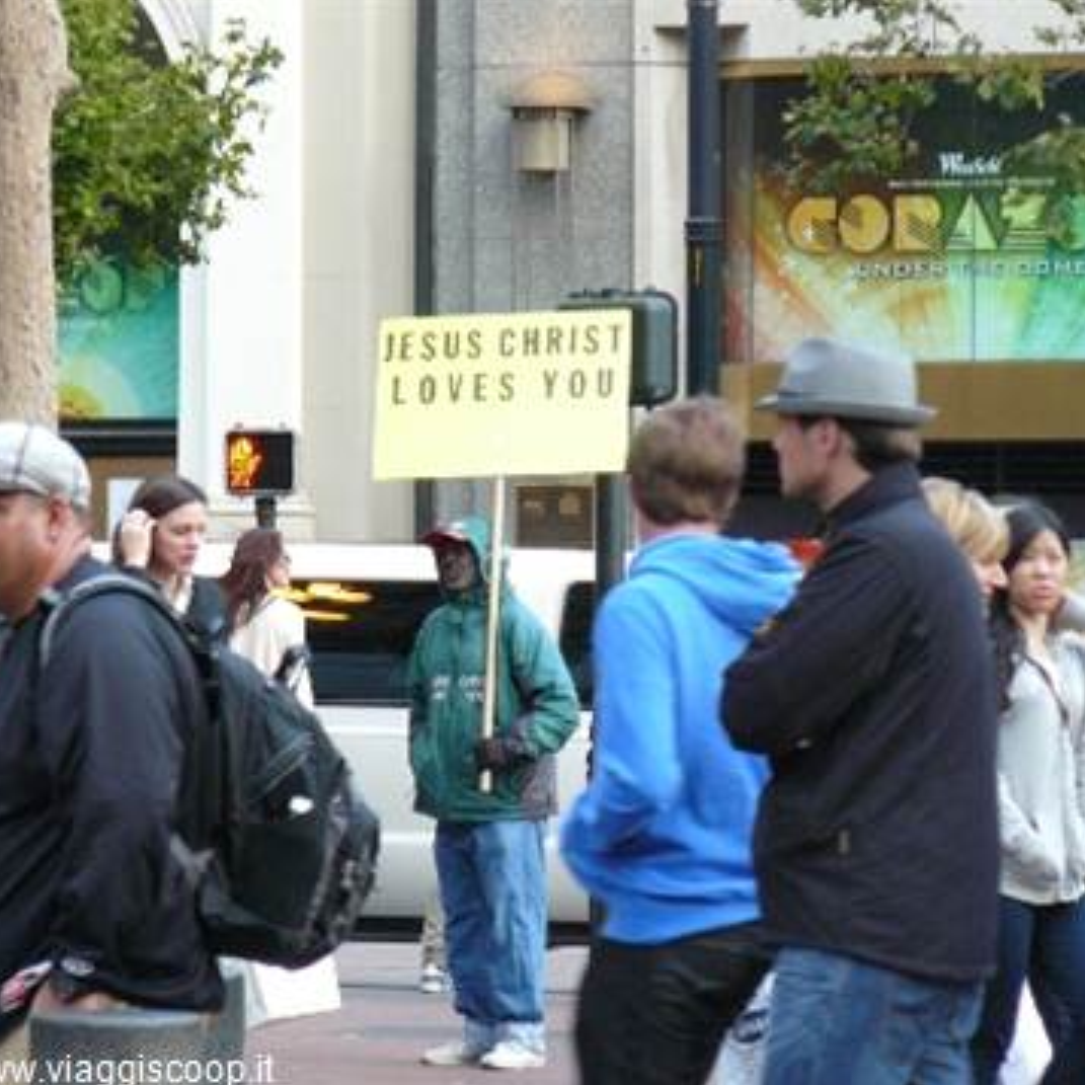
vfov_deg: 7.7
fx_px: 8014
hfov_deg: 7.7
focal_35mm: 226
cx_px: 462
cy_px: 544
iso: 250
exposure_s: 1/60
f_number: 3.3
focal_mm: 31.6
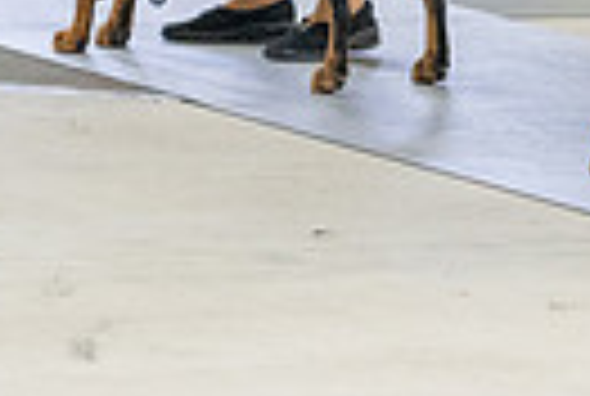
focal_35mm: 331
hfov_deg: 6.2
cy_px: -452
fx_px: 5437
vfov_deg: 4.1
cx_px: 626
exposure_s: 1/320
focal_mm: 75
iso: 6400
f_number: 3.5
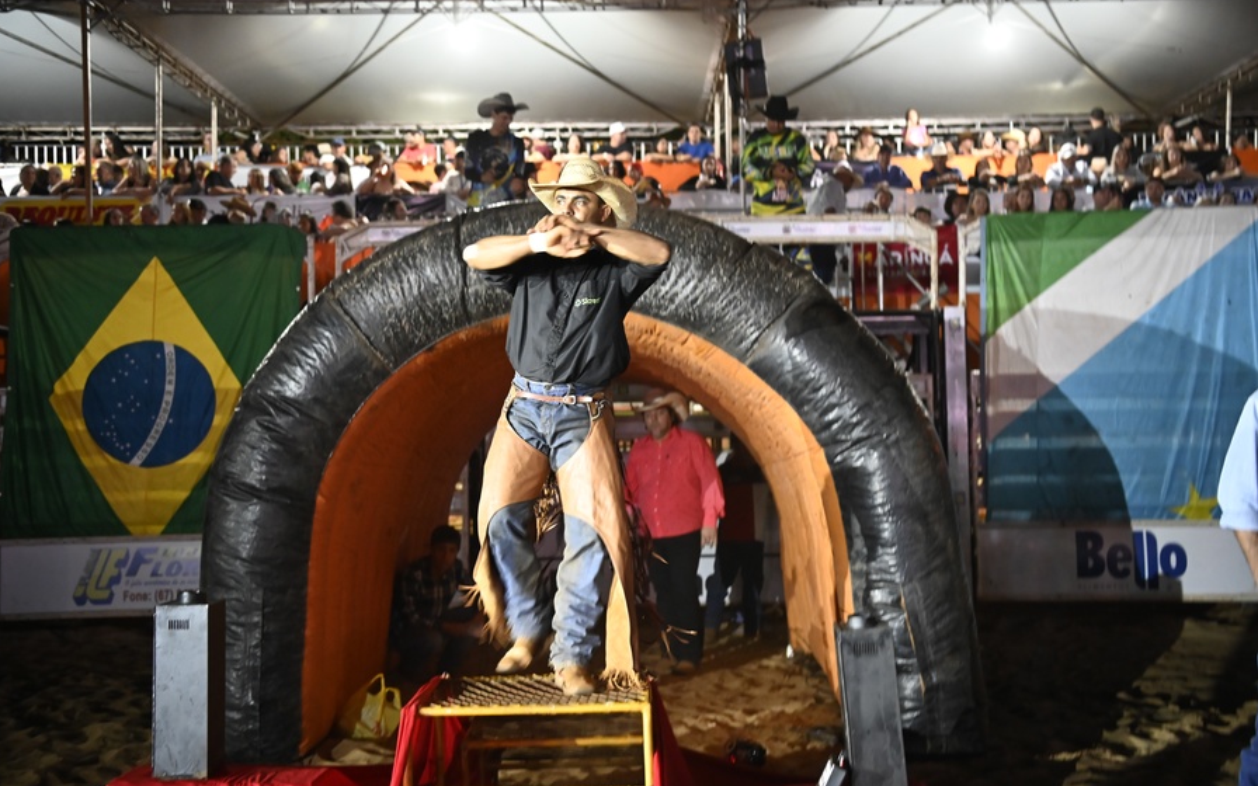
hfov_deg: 44.4
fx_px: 1543
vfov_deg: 28.6
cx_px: 628
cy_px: 384
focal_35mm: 45
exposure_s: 1/60
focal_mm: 44
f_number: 2.8
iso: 5000
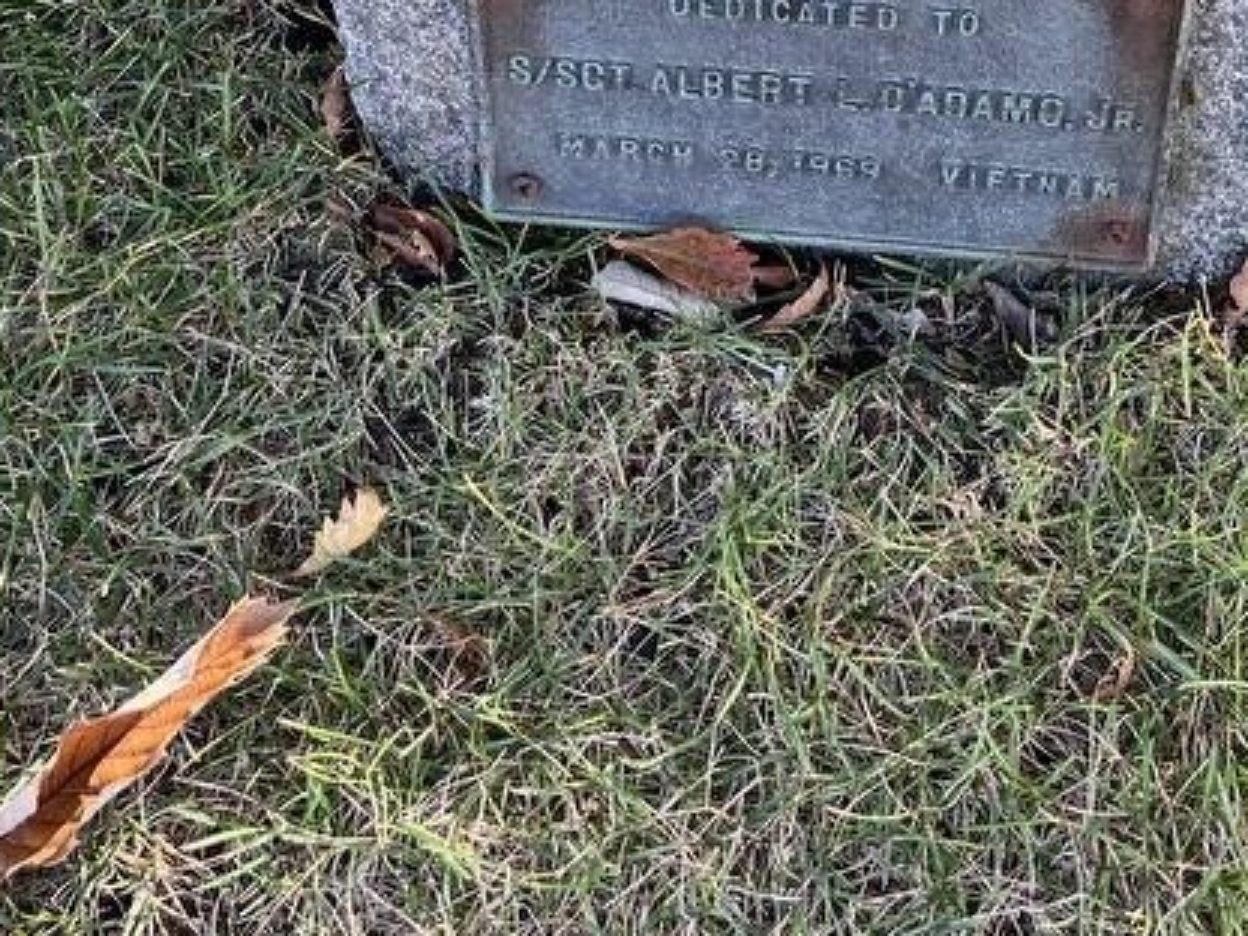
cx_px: 831
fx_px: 1803
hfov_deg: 37.8
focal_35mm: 50
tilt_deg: -55.0
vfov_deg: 27.9
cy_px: 75
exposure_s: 1/121
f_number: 1.6
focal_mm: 5.1
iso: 40
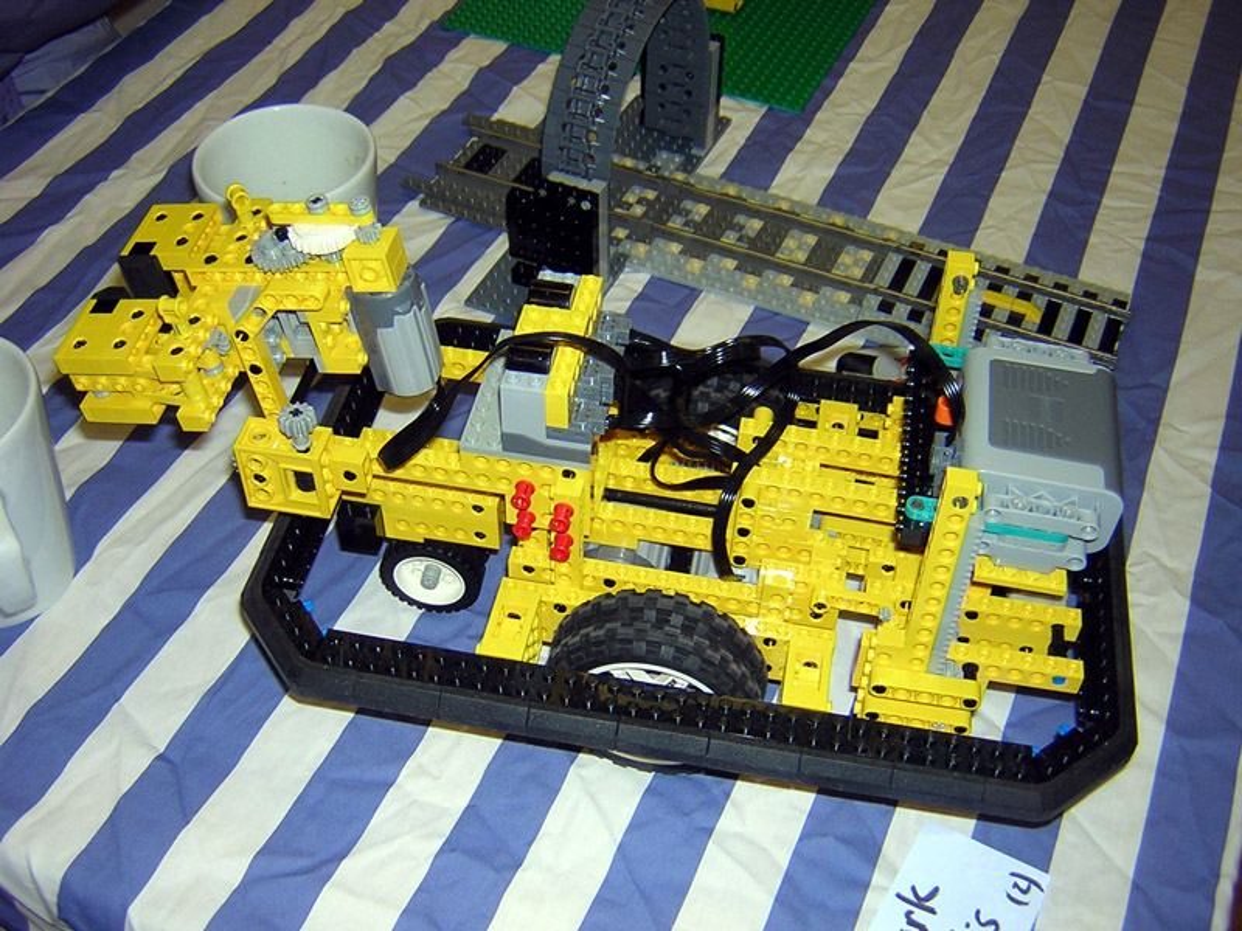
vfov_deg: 39.7
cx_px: 621
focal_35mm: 36
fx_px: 1292
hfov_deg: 51.4
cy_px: 466
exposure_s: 1/60.1
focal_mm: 4.7
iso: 100
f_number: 2.6
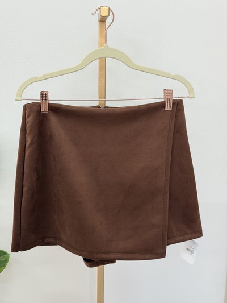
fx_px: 420
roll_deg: -0.6
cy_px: 152
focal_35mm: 48
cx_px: 114
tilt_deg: -12.9
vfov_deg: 39.6
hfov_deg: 30.3
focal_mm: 6.76
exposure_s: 1/50
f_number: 1.78
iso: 125
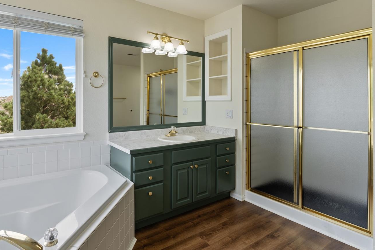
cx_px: 153
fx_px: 213
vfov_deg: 60.1
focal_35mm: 20
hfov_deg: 81.9
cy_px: 96
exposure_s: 1/8
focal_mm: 10.9
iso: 125
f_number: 9
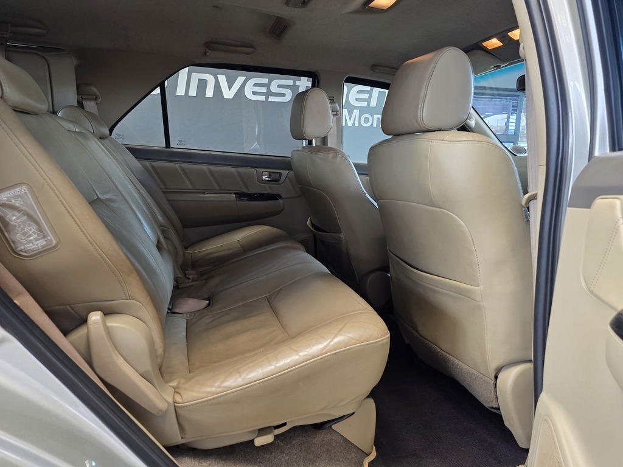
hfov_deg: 73.9
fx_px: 414
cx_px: 312
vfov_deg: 58.9
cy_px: 234
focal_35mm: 23
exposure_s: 1/100
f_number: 1.7
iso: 125
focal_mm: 6.25
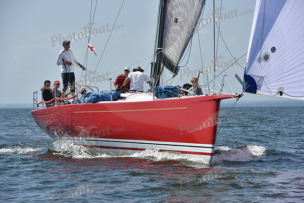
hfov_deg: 12.1
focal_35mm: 170
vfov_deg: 8.1
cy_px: 102
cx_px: 152
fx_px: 1436
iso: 250
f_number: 8
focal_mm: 170
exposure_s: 1/1250
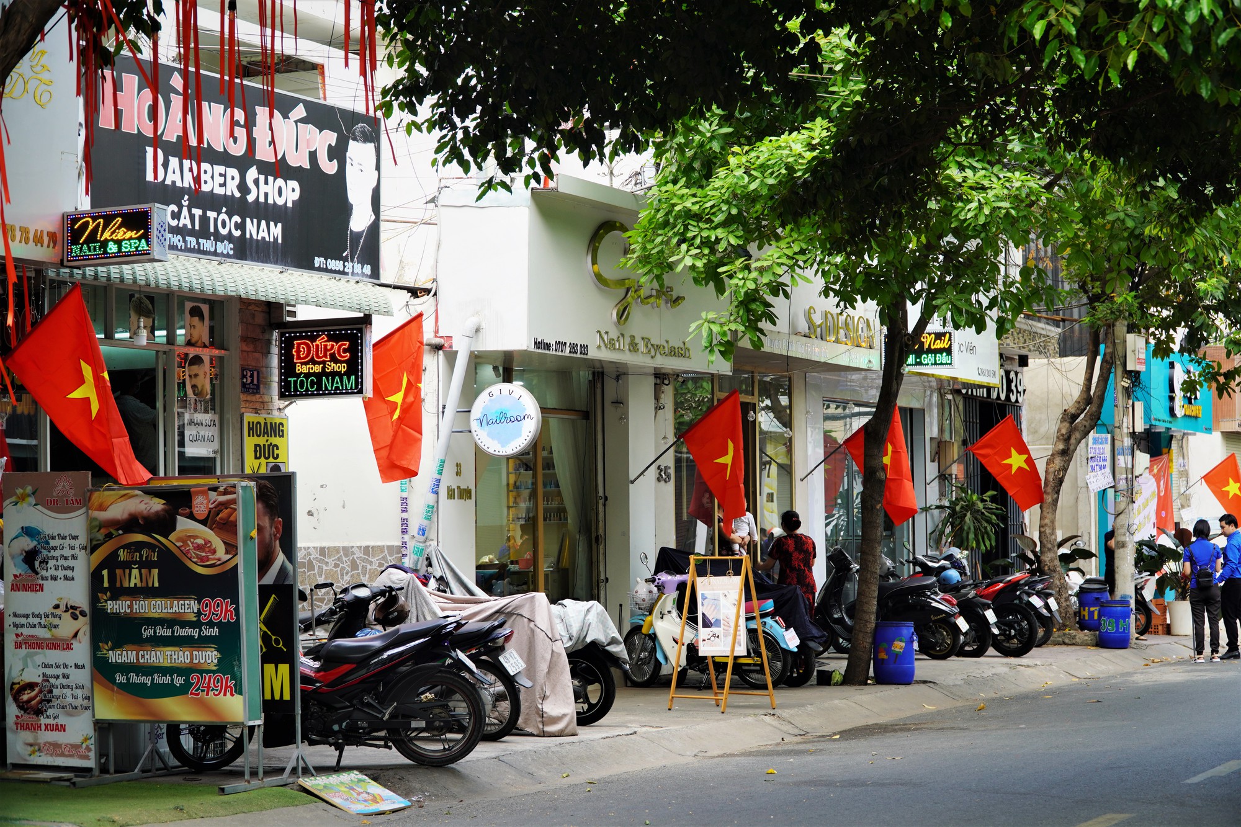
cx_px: 620
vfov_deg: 20.2
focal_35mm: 68
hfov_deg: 29.9
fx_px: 2327
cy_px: 414
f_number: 4.5
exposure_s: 1/80
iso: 100
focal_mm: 45
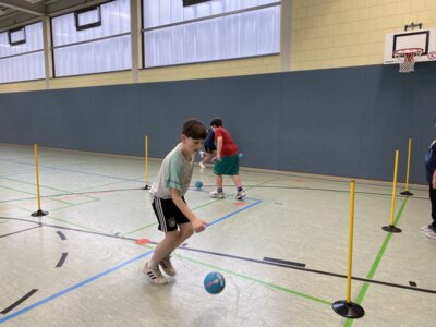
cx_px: 218
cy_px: 164
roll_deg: -0.5
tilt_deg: -6.6
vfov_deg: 53.1
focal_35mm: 26
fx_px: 327
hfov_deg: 67.3
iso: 100
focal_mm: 4.25
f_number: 1.8
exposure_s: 1/121
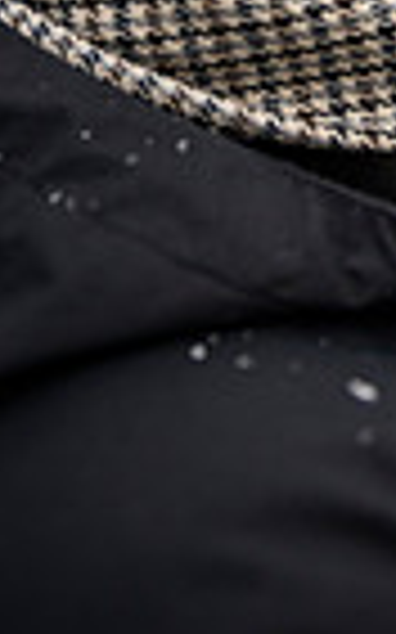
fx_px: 1348
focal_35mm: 78
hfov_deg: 15.6
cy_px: -243
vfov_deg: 22.8
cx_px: 562
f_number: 2.8
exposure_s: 1/500
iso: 160
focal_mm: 24
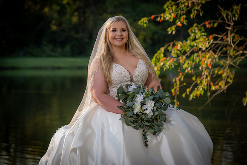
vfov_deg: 11.0
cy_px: 82
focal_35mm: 125
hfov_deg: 16.4
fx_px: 857
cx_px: 124
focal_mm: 125
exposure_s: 1/160
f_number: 5
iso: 125
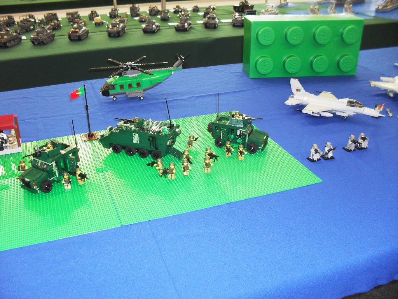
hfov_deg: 52.6
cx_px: 199
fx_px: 402
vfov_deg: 40.7
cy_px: 150
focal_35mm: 35
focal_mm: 6.3
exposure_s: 1/45
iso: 200
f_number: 3.2
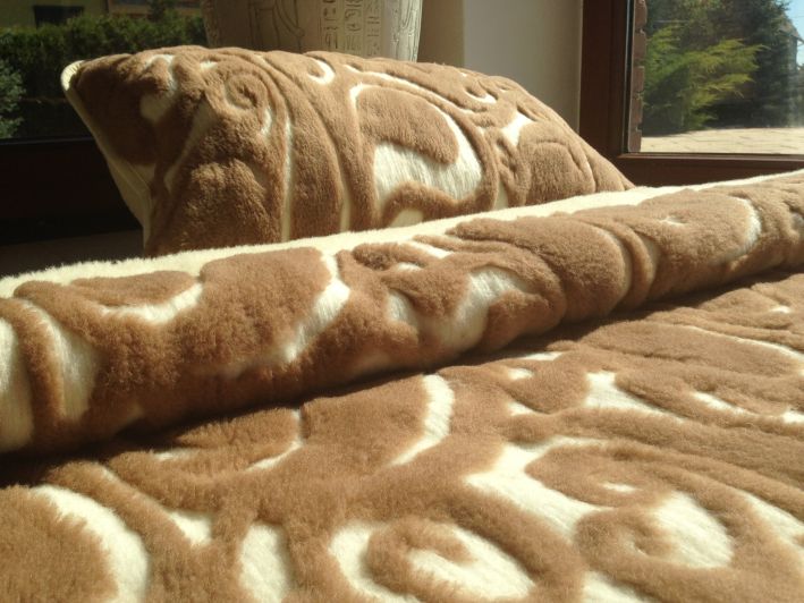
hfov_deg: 55.3
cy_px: 302
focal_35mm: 33
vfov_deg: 43.0
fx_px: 767
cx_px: 402
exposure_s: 1/1808
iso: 50
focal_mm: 4.13
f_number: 2.4
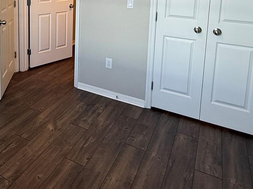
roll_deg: +1.1
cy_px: 6
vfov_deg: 37.1
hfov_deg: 49.6
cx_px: 51
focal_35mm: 35
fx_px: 256
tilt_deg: -6.5
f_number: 2.2
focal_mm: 2.22
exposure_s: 1/120
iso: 125
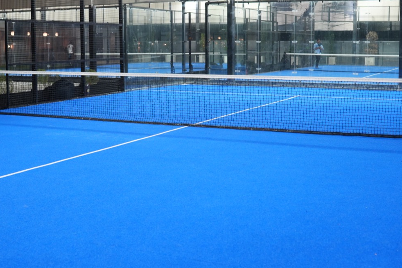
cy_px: 113
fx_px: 637
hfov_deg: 35.0
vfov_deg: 23.8
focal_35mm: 57
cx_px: 187
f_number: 2.2
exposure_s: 1/160
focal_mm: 35
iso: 800
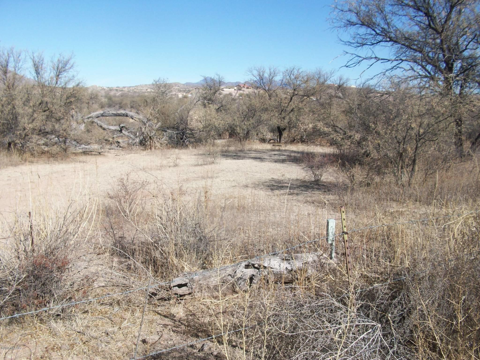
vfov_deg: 41.8
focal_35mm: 34
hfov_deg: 54.0
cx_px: 240
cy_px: 180
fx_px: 471
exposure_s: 1/297
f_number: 5.5
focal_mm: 5.7
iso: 64
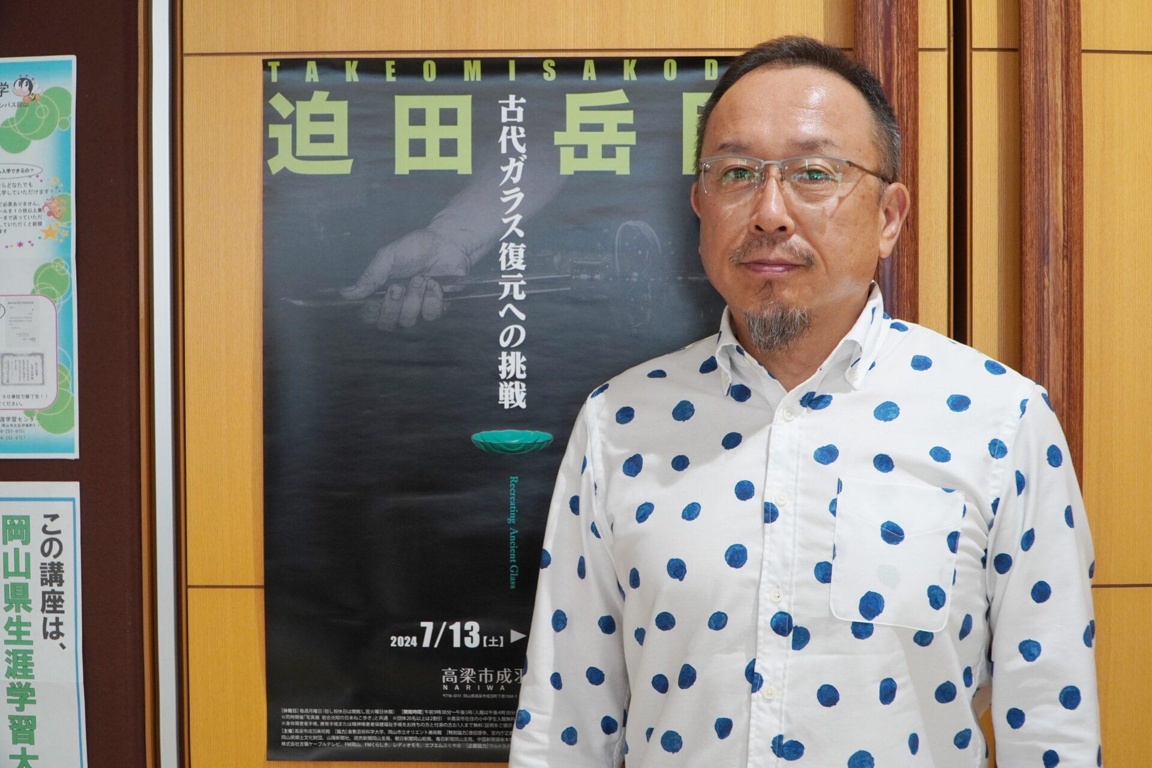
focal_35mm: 48
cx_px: 576
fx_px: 1536
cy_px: 384
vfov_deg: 28.1
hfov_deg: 41.1
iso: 800
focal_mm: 32
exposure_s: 1/50
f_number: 6.3
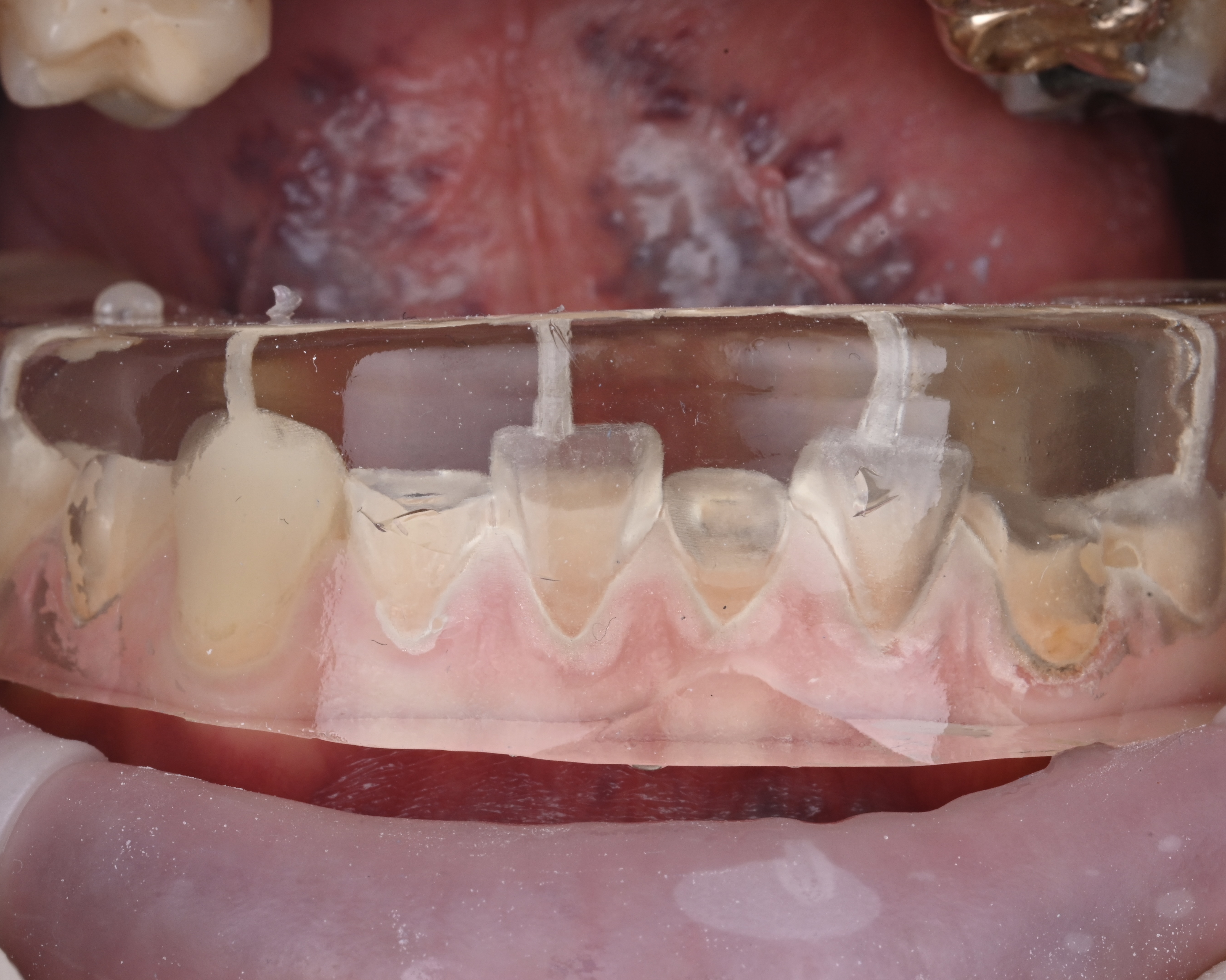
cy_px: 489
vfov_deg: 13.0
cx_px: 644
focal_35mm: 119
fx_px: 4318
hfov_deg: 16.2
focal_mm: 105
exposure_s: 1/125
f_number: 32
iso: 400
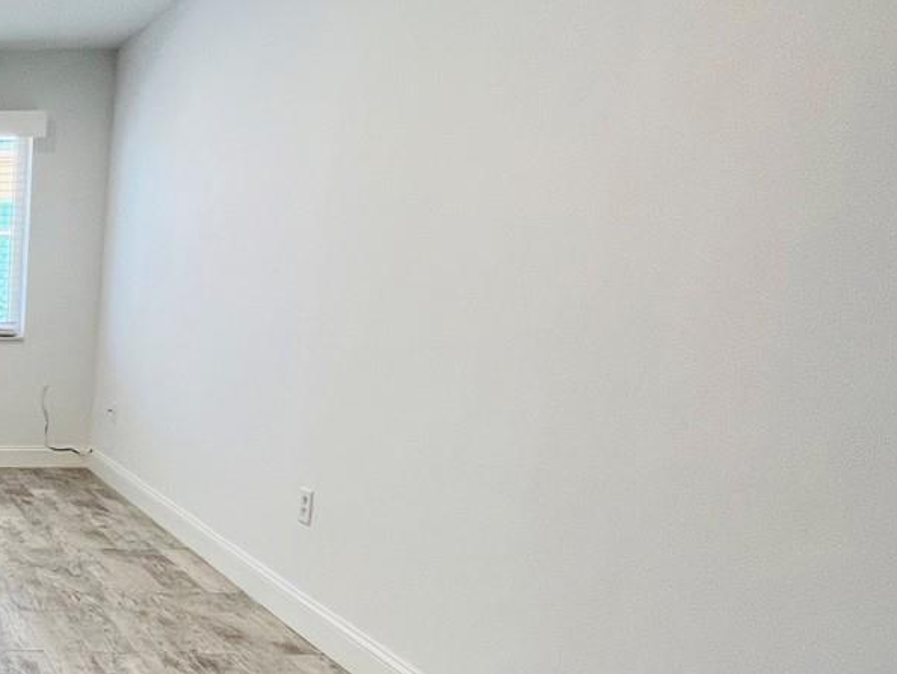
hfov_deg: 37.6
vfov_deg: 39.4
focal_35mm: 35
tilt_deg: -15.2
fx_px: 907
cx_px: -210
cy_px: 518
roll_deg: -0.3
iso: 100
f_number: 1.8
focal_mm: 1.57
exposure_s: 1/120
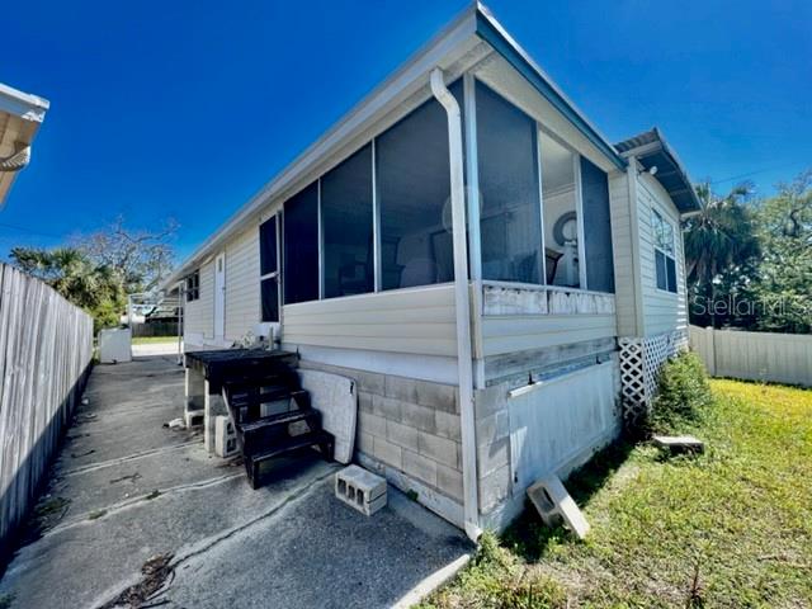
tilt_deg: +2.0
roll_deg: +1.2
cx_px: 406
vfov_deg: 89.9
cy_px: 304
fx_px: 305
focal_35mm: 13
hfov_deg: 106.2
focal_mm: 1.57
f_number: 1.8
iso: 32
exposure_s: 1/619
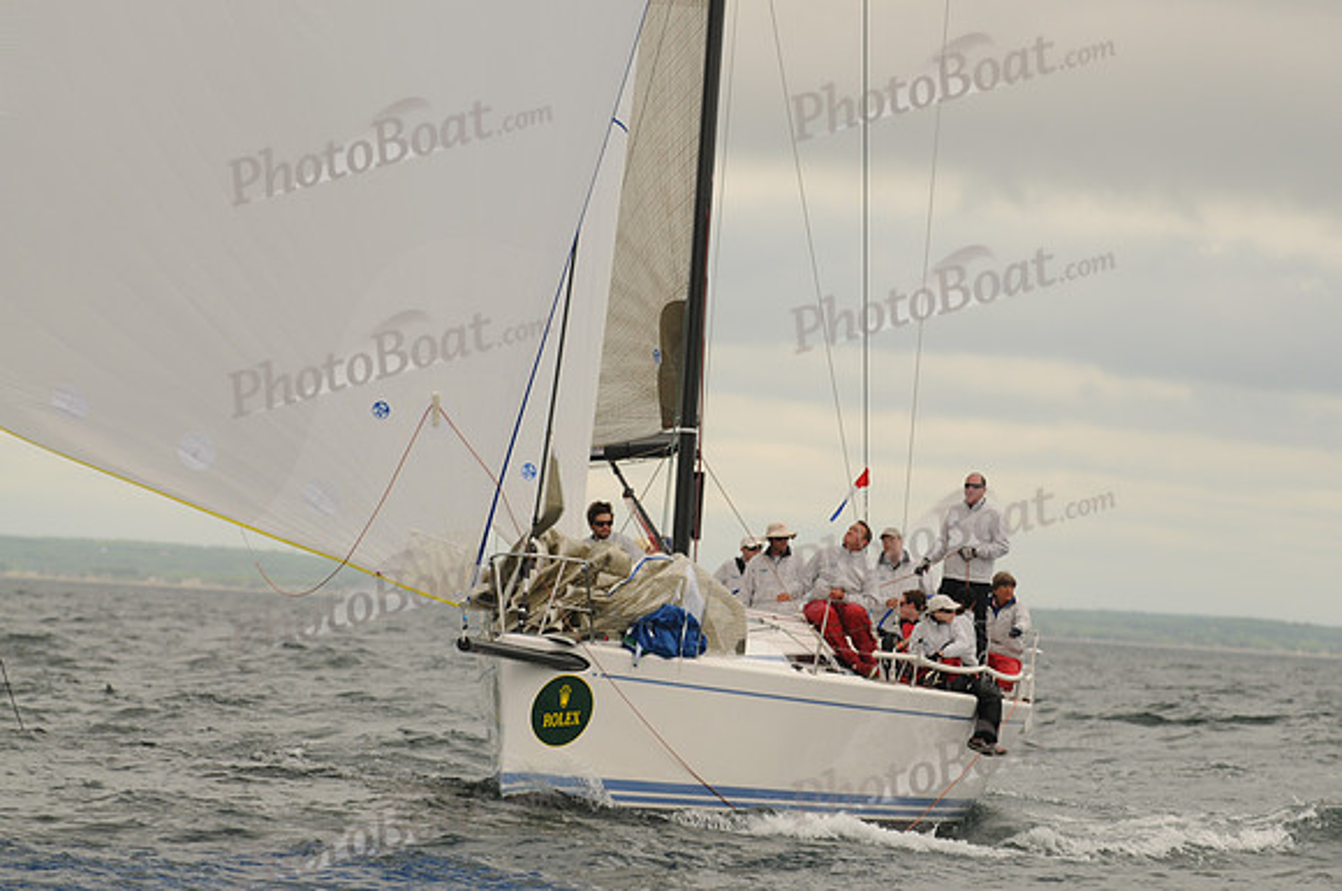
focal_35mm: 225
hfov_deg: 9.2
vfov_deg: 6.1
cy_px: 446
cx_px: 671
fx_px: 8376
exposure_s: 1/640
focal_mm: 150
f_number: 5
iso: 200
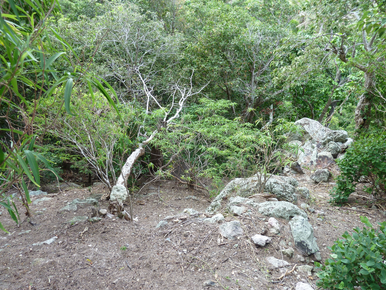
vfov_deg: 53.1
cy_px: 149
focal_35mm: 26
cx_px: 194
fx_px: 290
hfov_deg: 67.3
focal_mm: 4.1
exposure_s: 1/50
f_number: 3.3
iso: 80
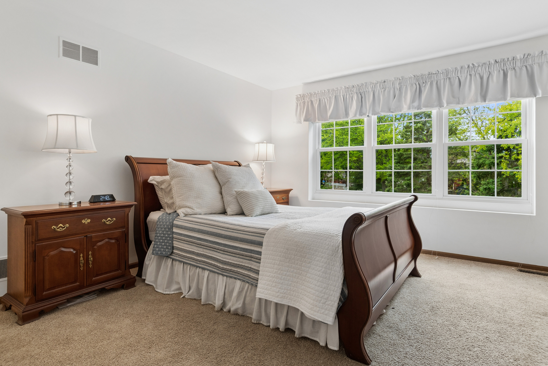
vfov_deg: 67.4
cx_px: 274
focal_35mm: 18
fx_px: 274
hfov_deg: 90.0
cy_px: 183
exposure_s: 1/10
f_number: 8
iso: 250
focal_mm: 12
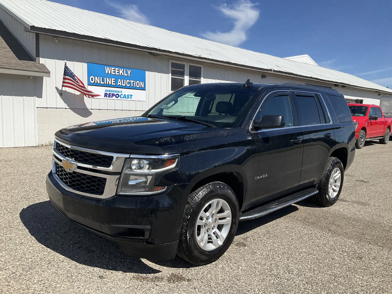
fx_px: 328
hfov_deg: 61.7
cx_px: 196
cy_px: 147
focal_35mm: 29
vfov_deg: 48.2
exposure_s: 1/2320
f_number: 1.8
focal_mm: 3
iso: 25
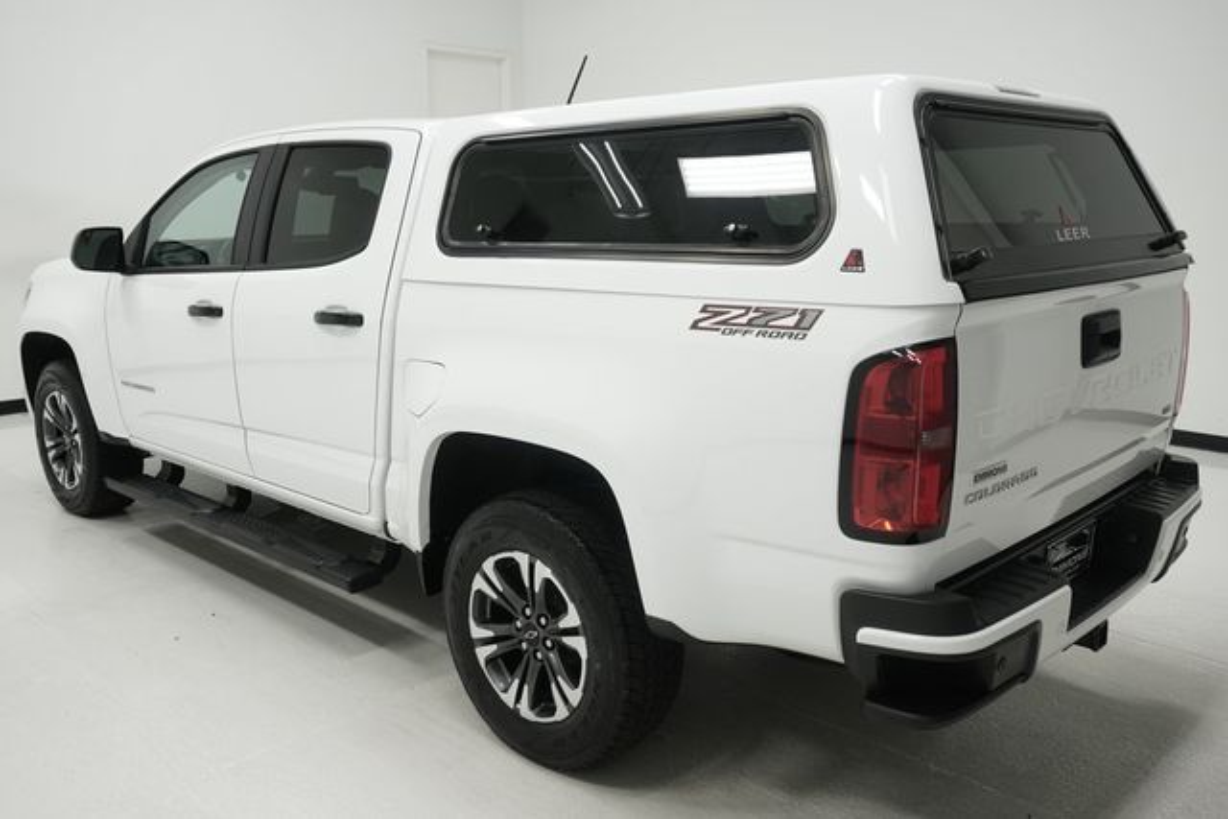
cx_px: 614
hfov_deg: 60.3
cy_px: 410
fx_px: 1058
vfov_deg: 42.3
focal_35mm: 31
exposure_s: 1/200
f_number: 5.6
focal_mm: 21
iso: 640
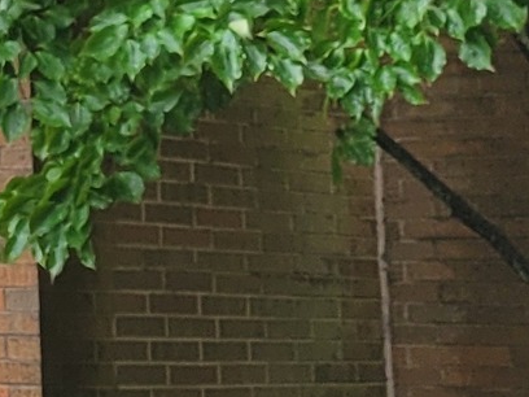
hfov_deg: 8.8
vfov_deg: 7.5
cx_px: -880
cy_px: -88
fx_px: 2995
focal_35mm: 196
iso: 40
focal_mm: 5.4
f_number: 1.8
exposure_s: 1/125
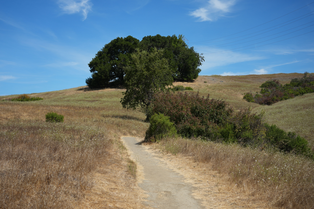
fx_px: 436
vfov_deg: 27.0
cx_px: 157
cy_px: 104
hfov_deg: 39.6
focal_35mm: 50
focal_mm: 50
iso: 200
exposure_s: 1/1600
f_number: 4.5
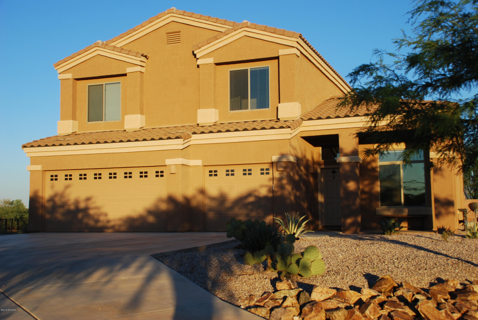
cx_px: 239
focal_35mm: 46
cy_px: 160
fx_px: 618
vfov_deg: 29.0
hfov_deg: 42.3
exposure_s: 1/160
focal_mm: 31
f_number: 6.3
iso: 100
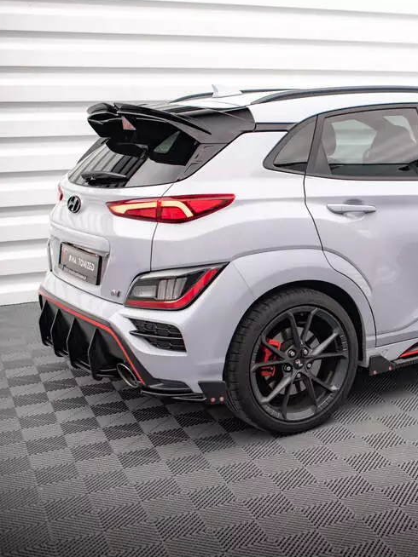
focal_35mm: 52
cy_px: 280
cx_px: 401
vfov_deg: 36.8
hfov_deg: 26.7
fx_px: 838
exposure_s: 1/100
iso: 1000
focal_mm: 35
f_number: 2.8
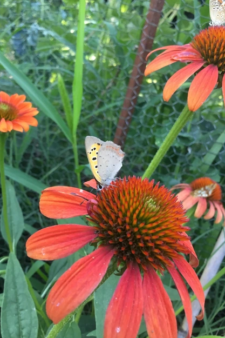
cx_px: 106
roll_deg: -13.2
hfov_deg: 40.0
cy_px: 173
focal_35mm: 33
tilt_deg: -24.9
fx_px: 309
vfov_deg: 57.2
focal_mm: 3.3
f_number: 2.4
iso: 32
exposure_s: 1/33
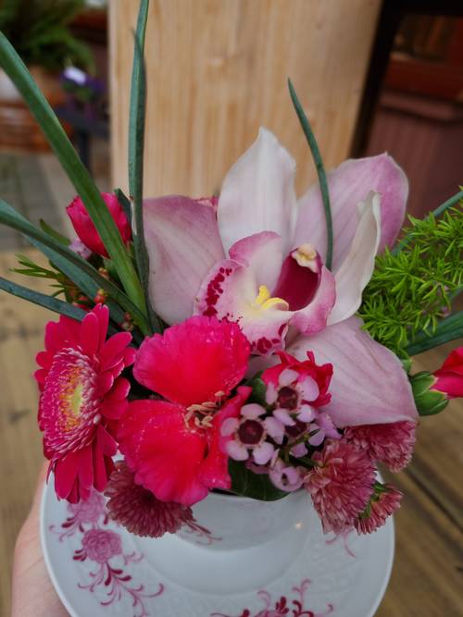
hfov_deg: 53.0
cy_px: 308
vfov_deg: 67.3
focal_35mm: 26
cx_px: 232
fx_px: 464
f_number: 1.8
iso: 50
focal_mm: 5.4
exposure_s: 1/119
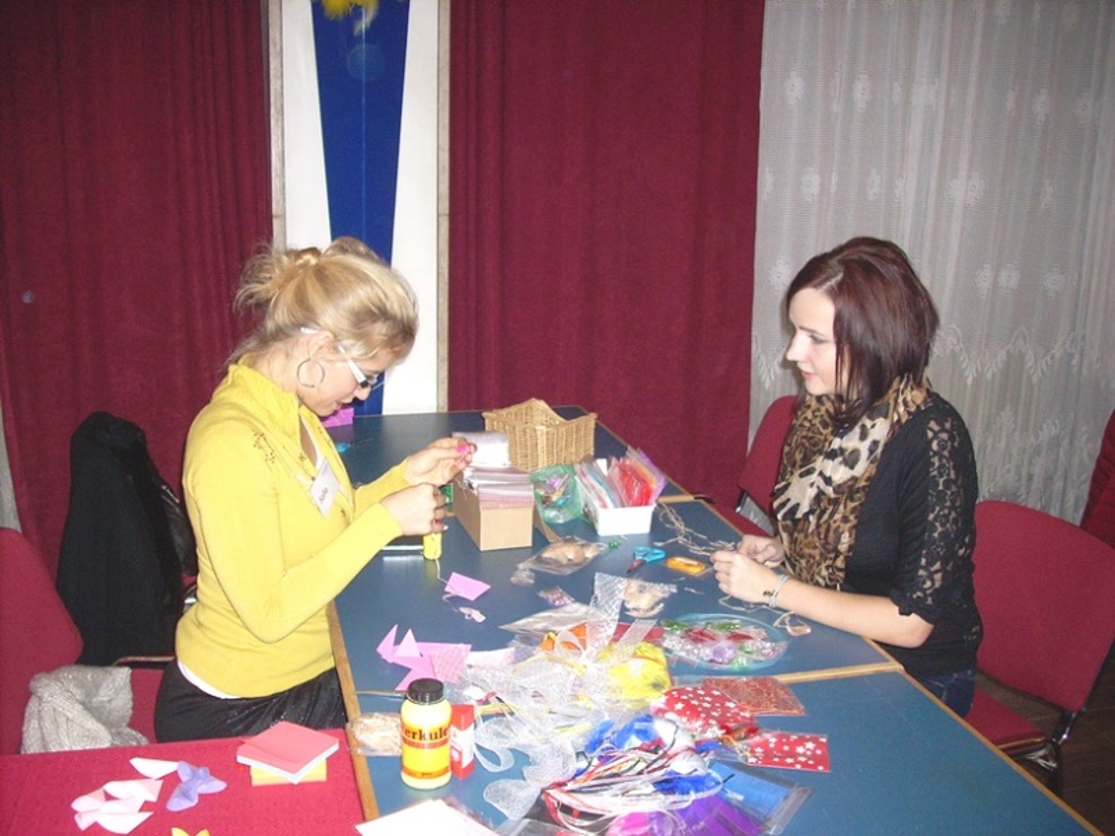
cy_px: 418
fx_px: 1192
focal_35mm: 37
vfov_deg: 38.7
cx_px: 558
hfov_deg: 50.1
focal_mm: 6.2
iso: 200
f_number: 2.8
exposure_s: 1/60
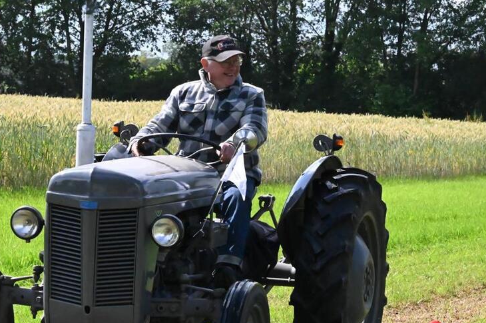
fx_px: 2198
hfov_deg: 12.6
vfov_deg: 8.4
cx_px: 257
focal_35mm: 163
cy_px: 175
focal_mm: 120
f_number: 22
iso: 32000
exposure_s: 1/8000
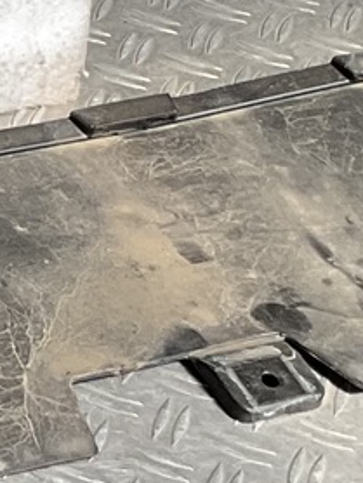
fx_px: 2932
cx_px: -521
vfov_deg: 9.3
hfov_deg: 6.7
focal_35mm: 210
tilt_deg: -31.0
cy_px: -111
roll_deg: -7.6
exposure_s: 1/394
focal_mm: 3
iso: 16
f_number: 1.8
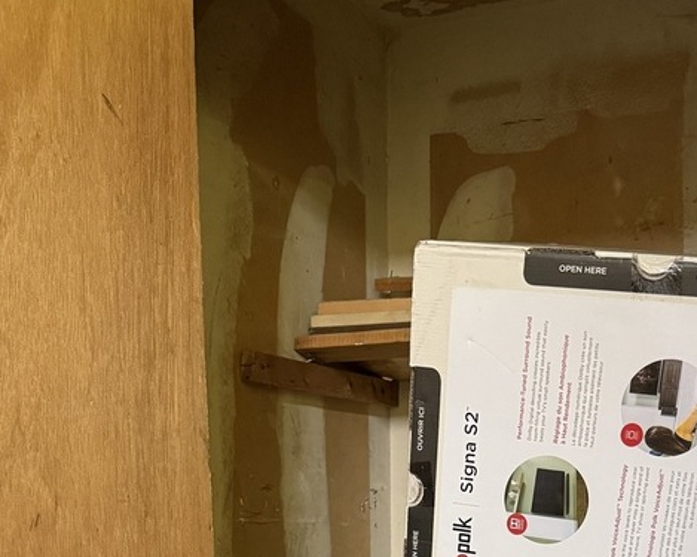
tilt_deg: -10.8
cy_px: 738
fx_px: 1114
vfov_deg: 24.3
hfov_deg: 34.6
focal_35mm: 54
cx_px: 421
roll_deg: -0.2
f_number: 1.78
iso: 500
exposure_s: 1/60
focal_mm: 6.76
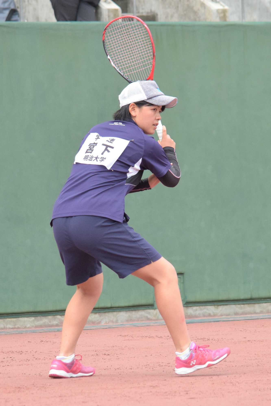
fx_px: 1863
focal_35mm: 165
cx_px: 136
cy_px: 203
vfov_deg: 12.5
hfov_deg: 8.3
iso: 1250
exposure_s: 1/2500
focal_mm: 110
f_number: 4.8
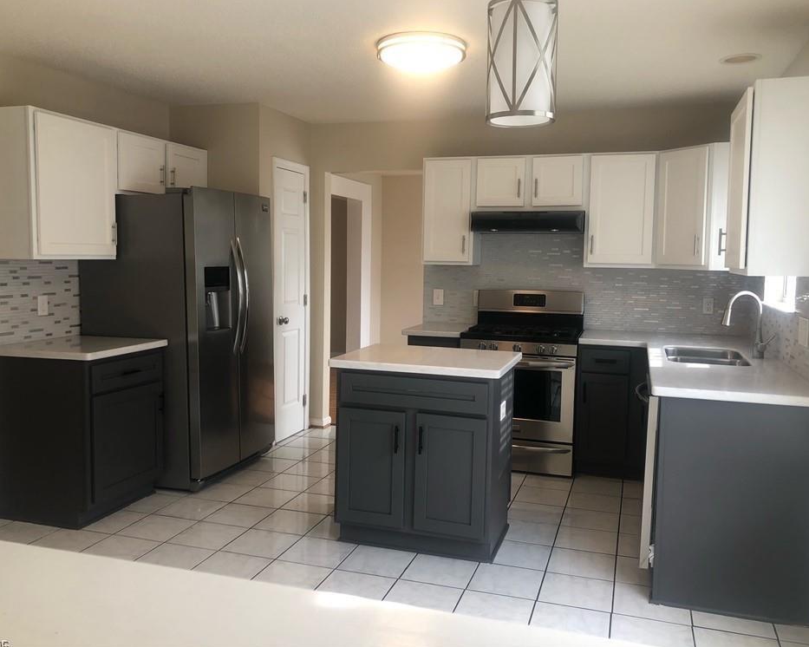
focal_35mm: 30
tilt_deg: -5.6
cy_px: 317
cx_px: 401
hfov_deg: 58.8
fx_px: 718
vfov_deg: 48.5
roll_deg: -1.2
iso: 25
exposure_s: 1/60
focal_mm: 4
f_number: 1.8
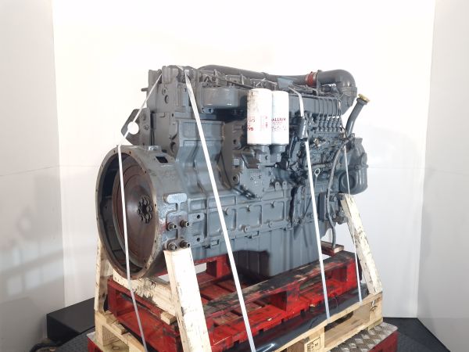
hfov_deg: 73.9
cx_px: 234
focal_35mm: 23
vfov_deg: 58.9
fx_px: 312
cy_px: 176
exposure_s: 1/50
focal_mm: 6.4
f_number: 1.8
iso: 80
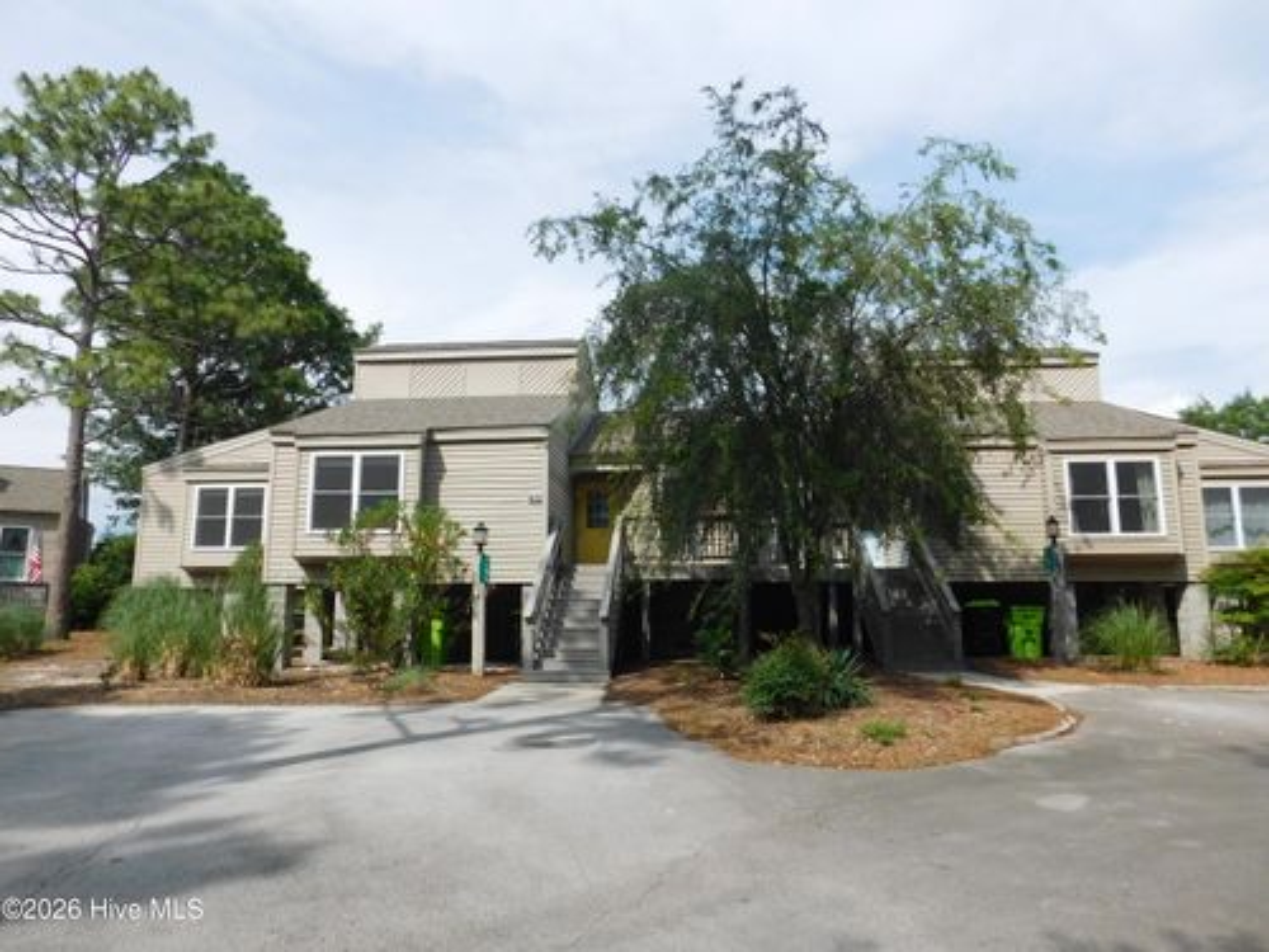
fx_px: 843
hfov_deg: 73.9
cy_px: 476
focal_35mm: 23
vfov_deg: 58.9
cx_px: 634
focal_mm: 4
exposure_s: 1/500
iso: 125
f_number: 6
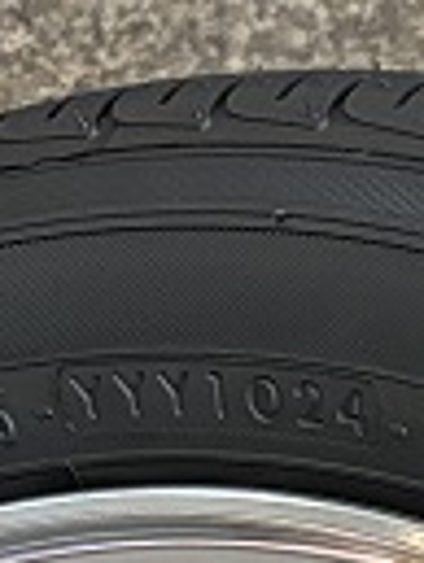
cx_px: 1097
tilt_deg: -70.3
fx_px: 3310
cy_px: 1143
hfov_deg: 6.8
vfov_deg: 9.1
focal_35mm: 203
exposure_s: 1/50
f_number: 1.6
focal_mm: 5.96
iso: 250
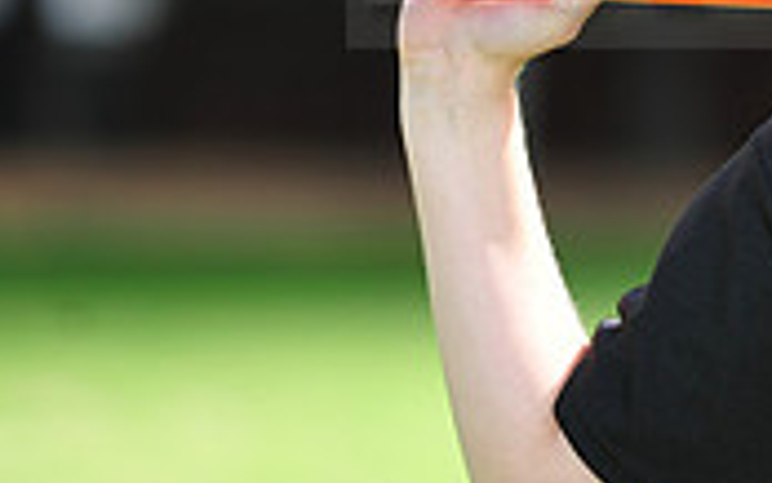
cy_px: -84
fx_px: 11790
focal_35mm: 560
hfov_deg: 3.7
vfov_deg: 2.3
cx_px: 1091
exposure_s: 1/800
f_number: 4.5
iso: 250
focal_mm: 165
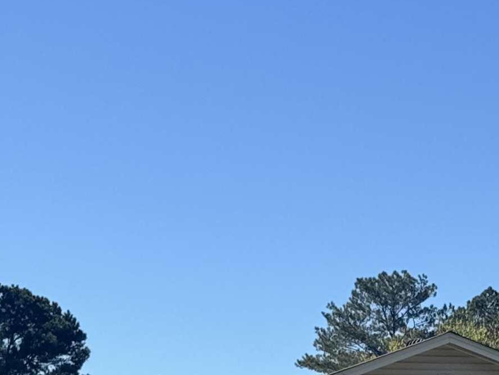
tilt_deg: +1.9
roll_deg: +0.9
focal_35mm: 166
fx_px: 2393
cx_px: 490
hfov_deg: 11.8
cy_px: 484
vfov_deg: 8.8
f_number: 1.78
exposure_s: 1/3610
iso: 64
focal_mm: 6.76
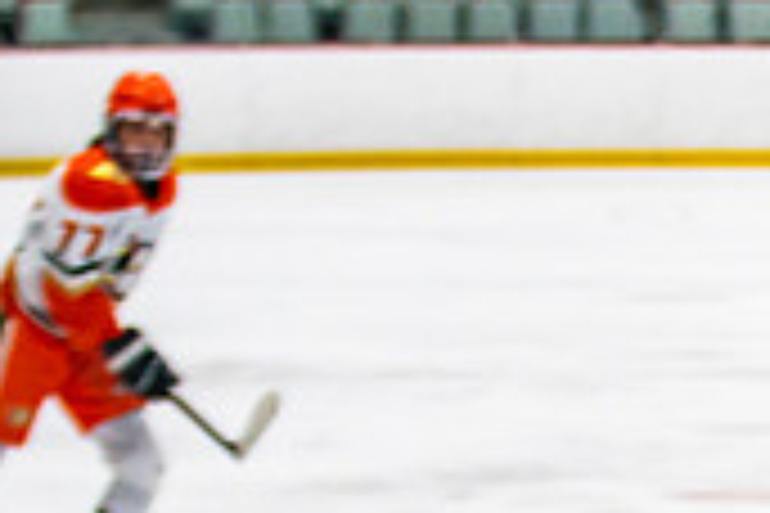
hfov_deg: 6.7
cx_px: 1382
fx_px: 6459
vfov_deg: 4.5
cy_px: 751
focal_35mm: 302
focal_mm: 70
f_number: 2.8
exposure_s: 1/640
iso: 1250
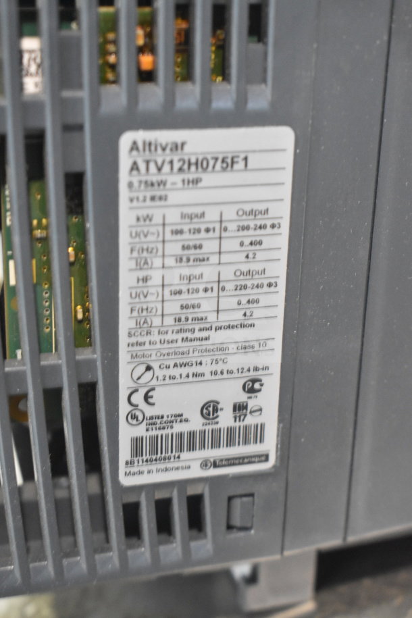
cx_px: 206
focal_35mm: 63
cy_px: 309
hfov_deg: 21.6
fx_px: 1081
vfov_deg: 31.9
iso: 4500
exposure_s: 1/60
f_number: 5
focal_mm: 42
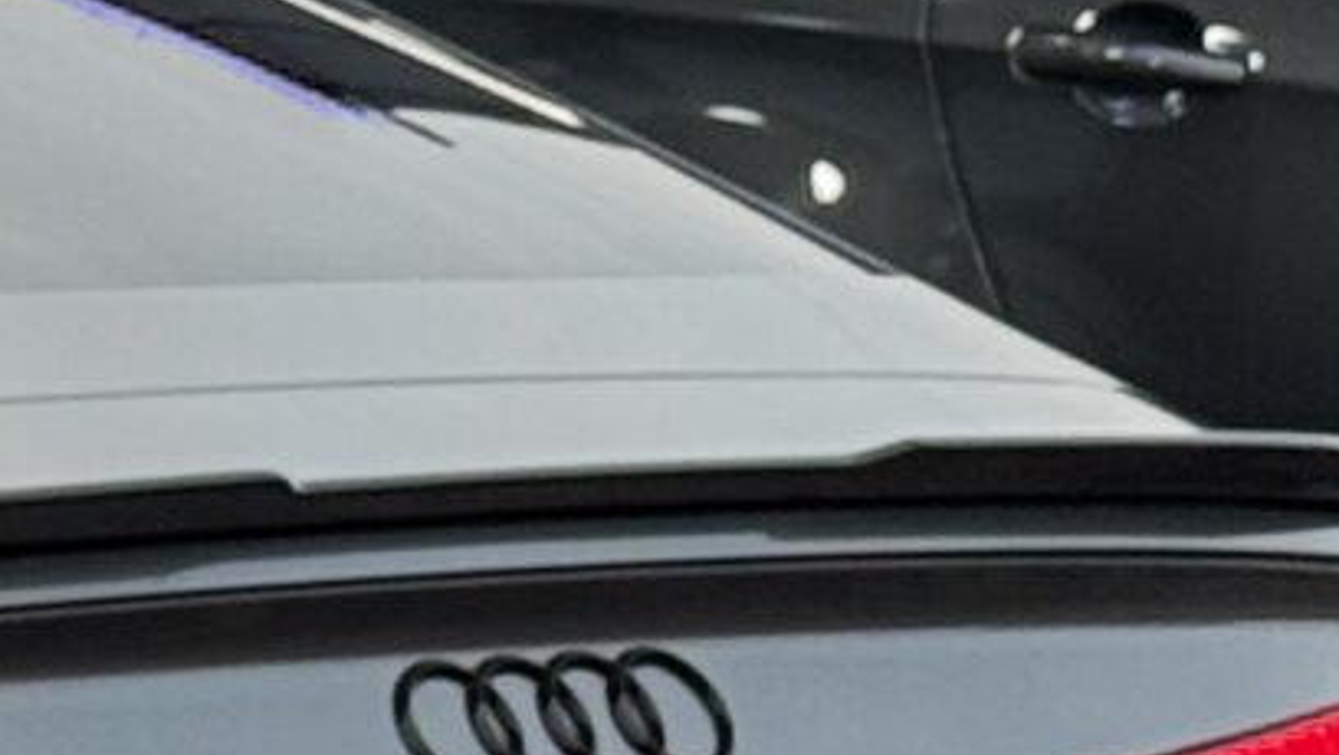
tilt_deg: -3.1
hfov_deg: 6.3
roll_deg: +0.0
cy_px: 400
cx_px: -1943
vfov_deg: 3.7
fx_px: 11652
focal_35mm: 328
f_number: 1.78
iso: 125
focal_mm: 6.76
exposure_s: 1/69
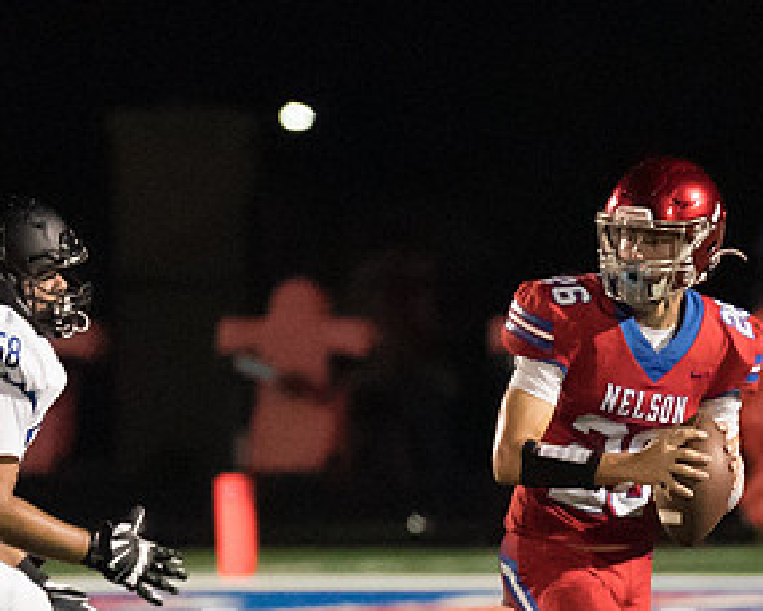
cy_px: 445
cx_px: 609
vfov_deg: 1.7
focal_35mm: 886
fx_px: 20008
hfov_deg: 2.2
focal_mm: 200
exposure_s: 1/1250
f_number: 2.8
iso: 12800
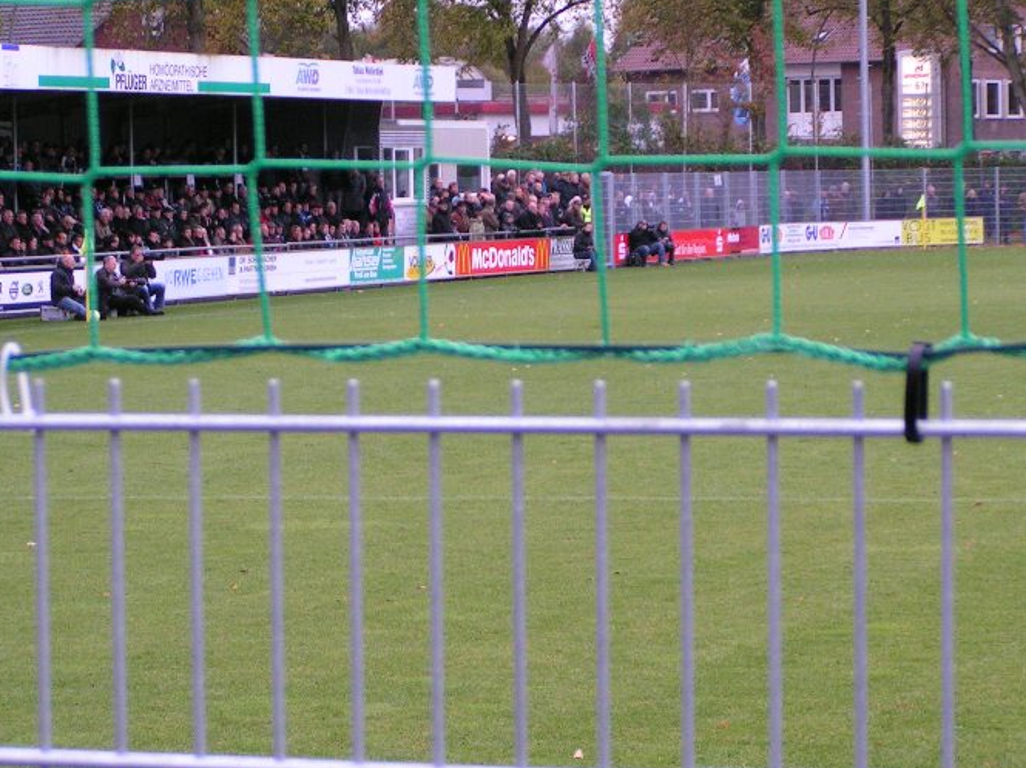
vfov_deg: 11.4
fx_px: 3851
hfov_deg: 15.2
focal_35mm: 130
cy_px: 339
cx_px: 483
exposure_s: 1/125
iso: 160
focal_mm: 16.6
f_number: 3.5
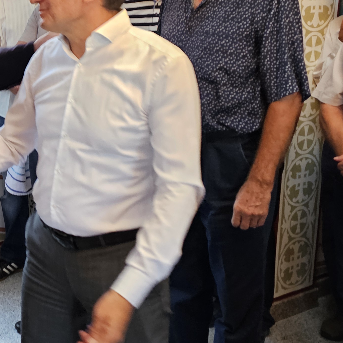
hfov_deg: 26.4
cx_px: -49
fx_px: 661
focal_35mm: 59
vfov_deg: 28.5
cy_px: 73
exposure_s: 1/100
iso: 160
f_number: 1.7
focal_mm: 6.3
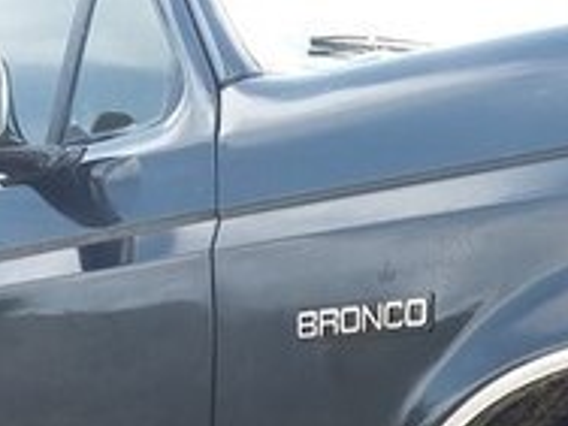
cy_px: 548
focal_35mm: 109
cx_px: 456
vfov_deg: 13.1
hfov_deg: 17.9
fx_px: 1789
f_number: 2.2
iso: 50
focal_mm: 3.3
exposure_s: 1/214
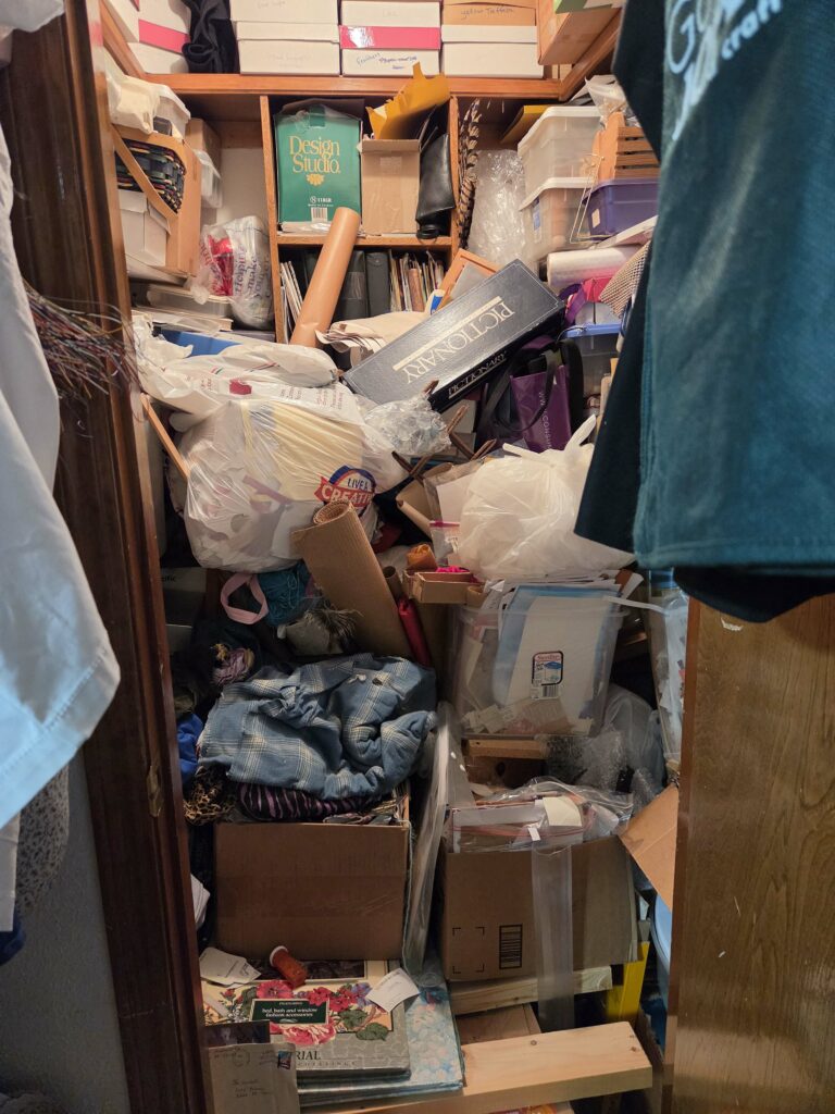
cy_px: 557
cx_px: 418
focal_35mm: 23
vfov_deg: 73.9
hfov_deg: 58.9
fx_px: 740
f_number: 1.8
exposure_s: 1/120
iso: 640
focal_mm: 5.4
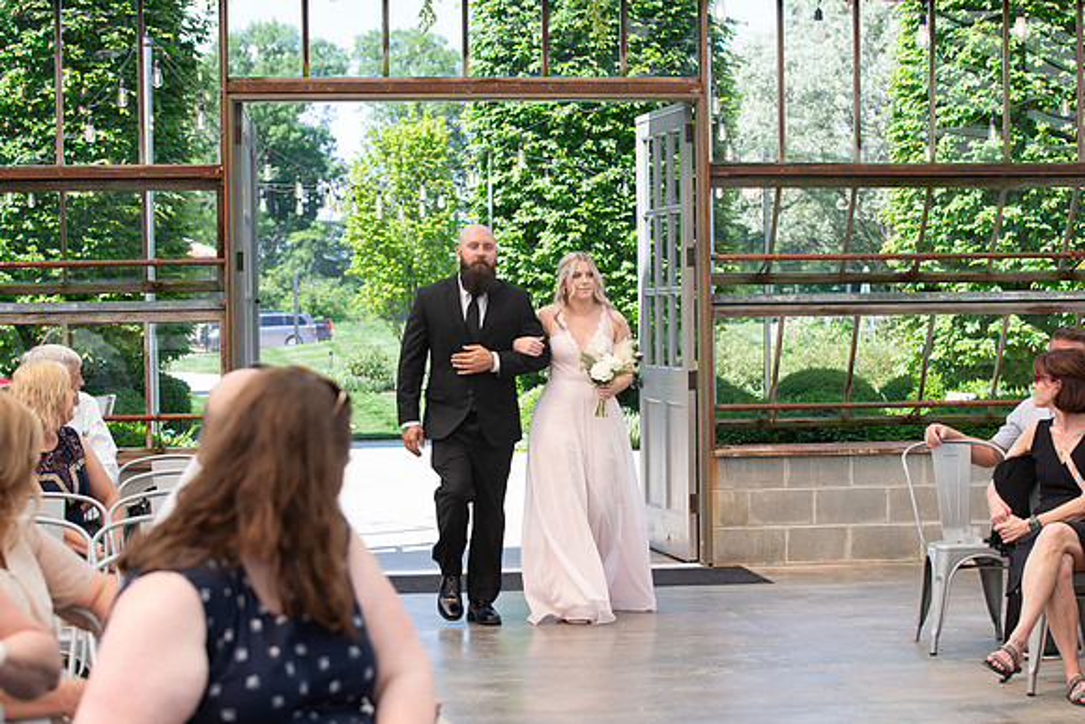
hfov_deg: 23.3
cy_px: 436
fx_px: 2634
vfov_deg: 15.6
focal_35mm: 87
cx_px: 583
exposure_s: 1/250
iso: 160
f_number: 5
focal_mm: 70
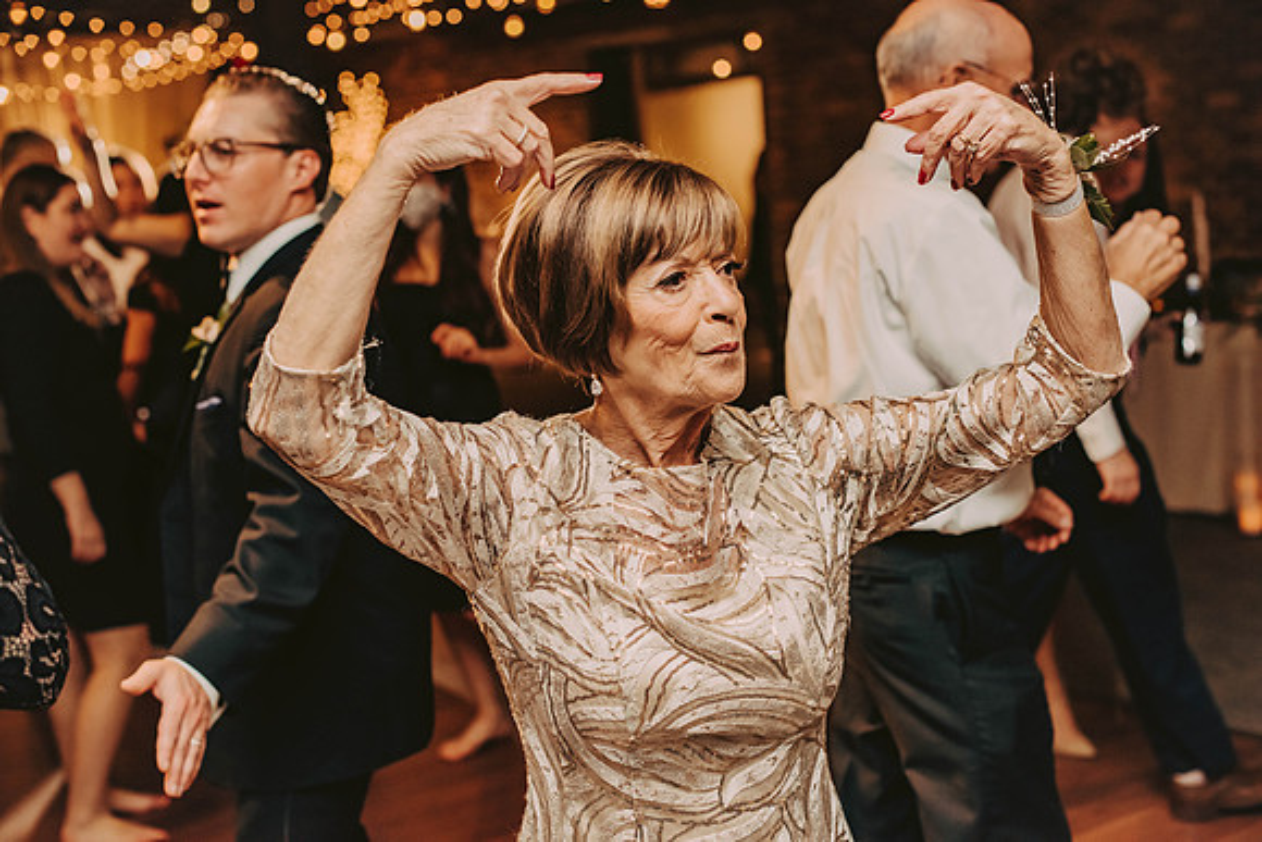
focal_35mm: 50
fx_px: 1753
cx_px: 631
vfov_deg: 27.0
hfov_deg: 39.6
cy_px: 421
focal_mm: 50
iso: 2000
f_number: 3.2
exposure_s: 1/200
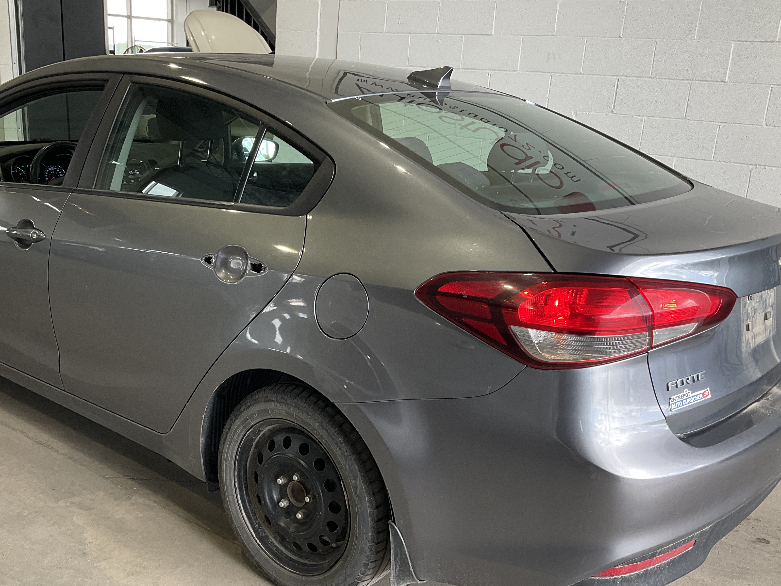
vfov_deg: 37.5
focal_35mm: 38
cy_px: 367
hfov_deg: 48.8
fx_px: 857
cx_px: 335
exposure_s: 1/122
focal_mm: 3
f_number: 1.8
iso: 40
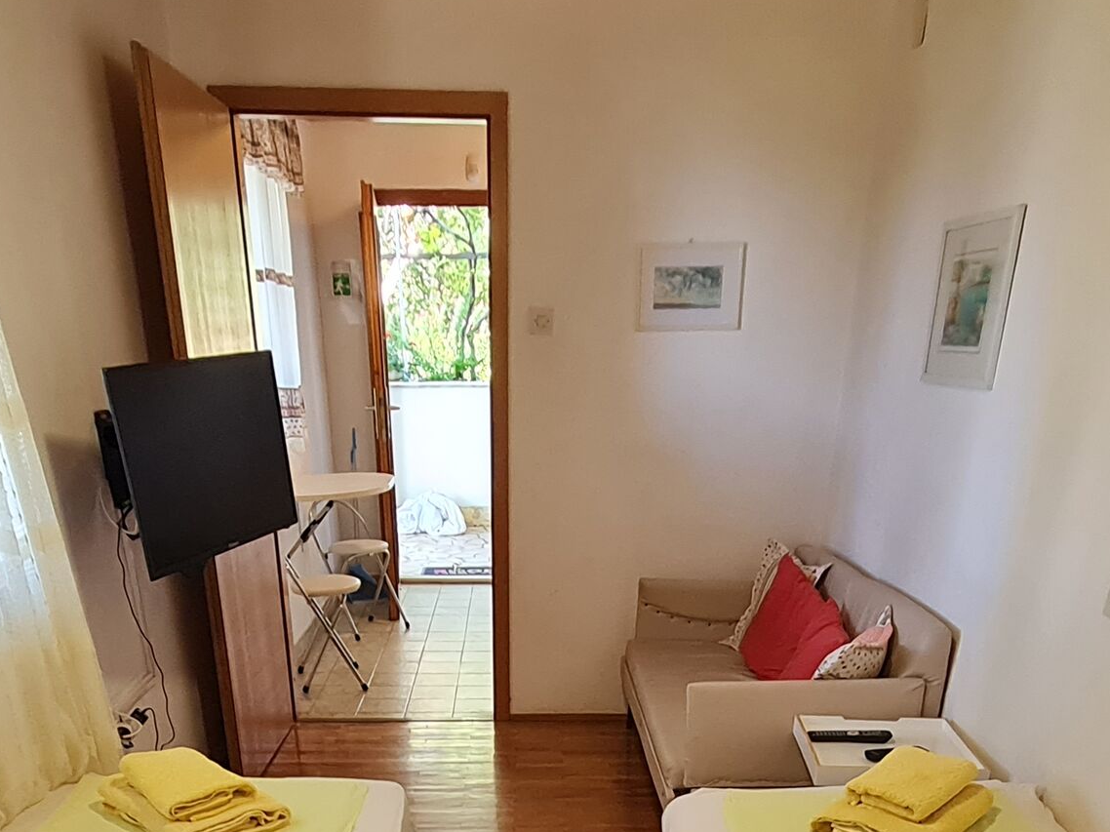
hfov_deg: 56.8
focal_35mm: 32
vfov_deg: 35.9
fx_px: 1026
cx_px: 532
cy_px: 964
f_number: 2.2
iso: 250
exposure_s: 1/50
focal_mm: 1.74
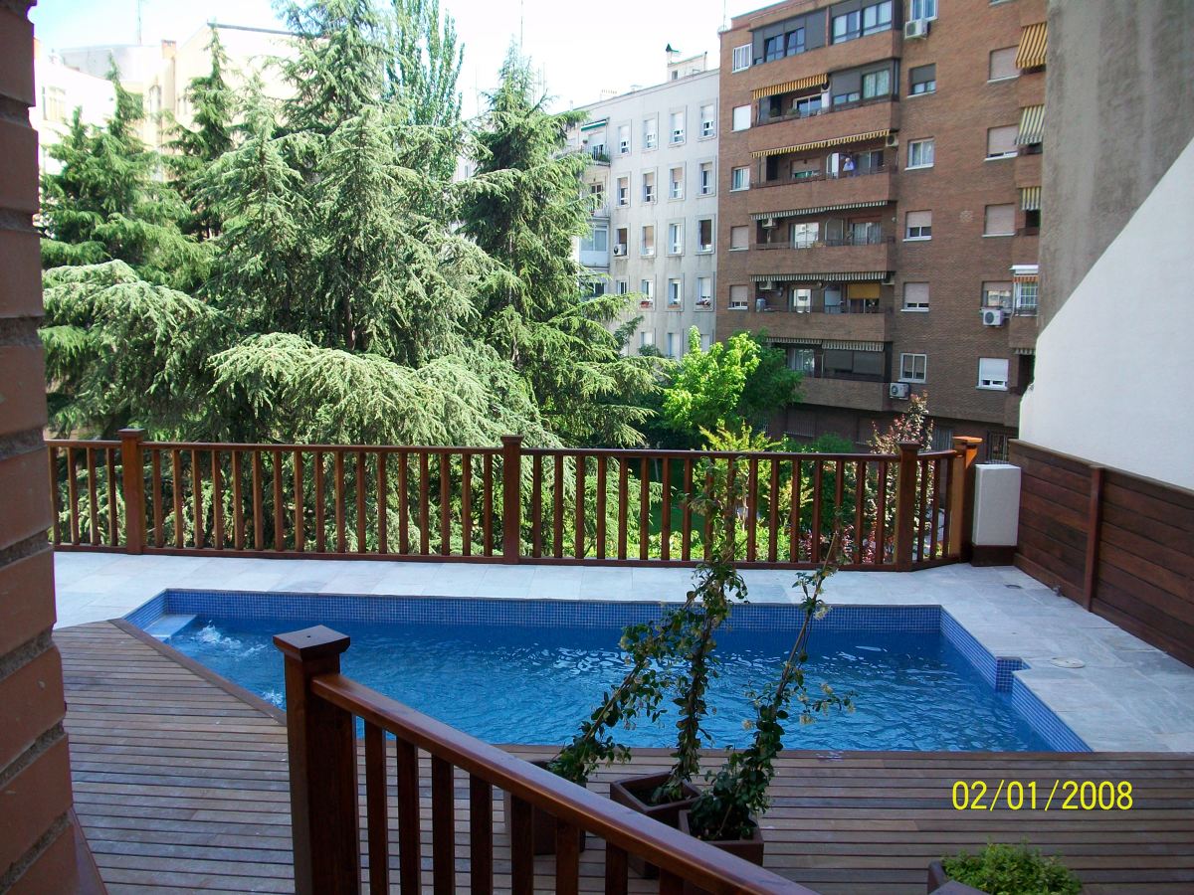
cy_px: 448
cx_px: 597
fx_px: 1104
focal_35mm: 32
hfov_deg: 56.8
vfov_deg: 44.2
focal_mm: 5.7
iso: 64
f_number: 2.8
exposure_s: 1/250
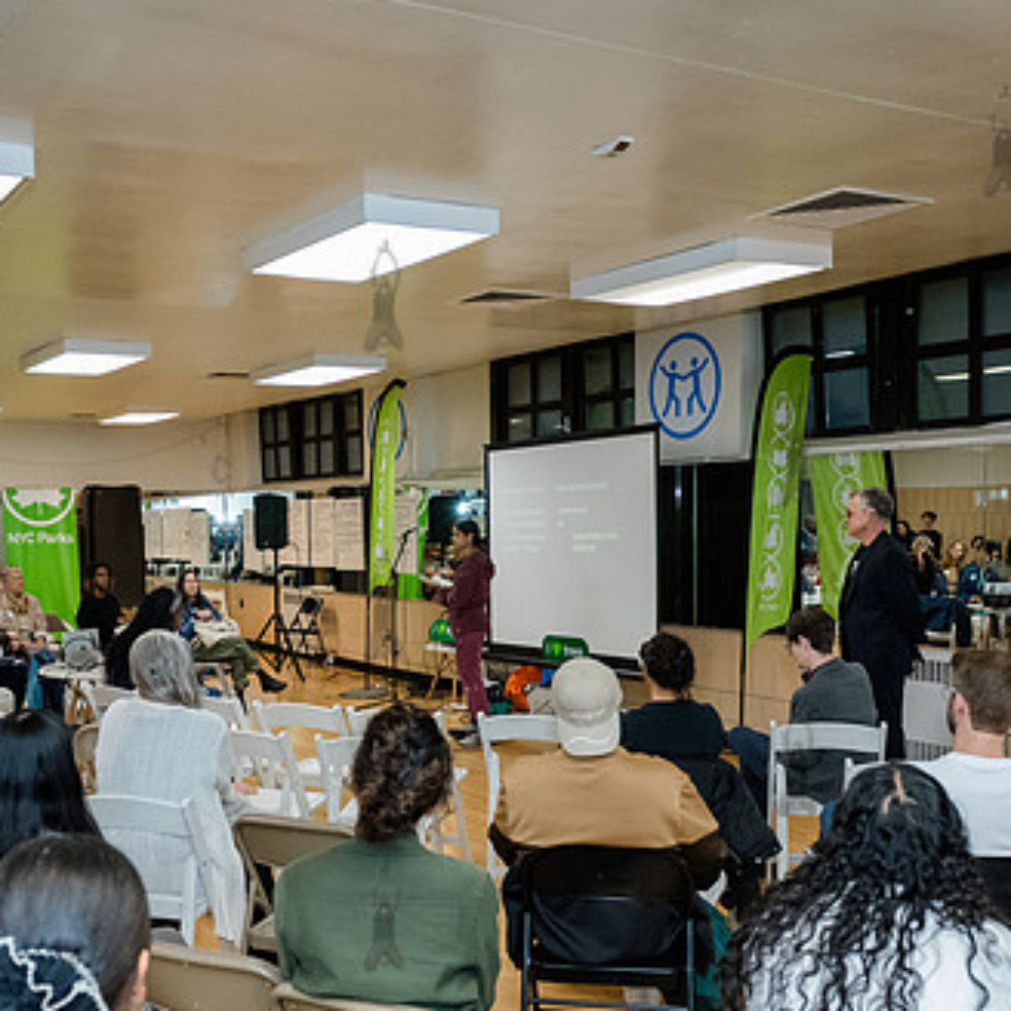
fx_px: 1289
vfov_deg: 42.6
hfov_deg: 42.7
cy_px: 604
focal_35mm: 39
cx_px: 416
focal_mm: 24
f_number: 4
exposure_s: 1/200
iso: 5000
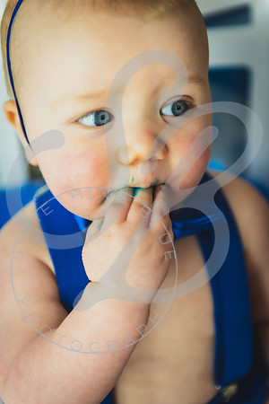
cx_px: 134
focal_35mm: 70
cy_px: 202
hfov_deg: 19.5
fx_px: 785
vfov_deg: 28.8
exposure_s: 1/125
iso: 200
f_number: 2.8
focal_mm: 70
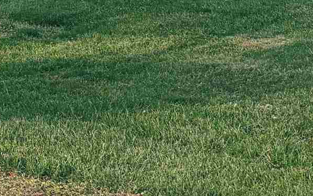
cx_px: -399
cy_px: -79
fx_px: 1109
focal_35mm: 130
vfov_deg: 9.8
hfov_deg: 12.9
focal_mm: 6.76
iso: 80
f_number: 1.78
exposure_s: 1/1361
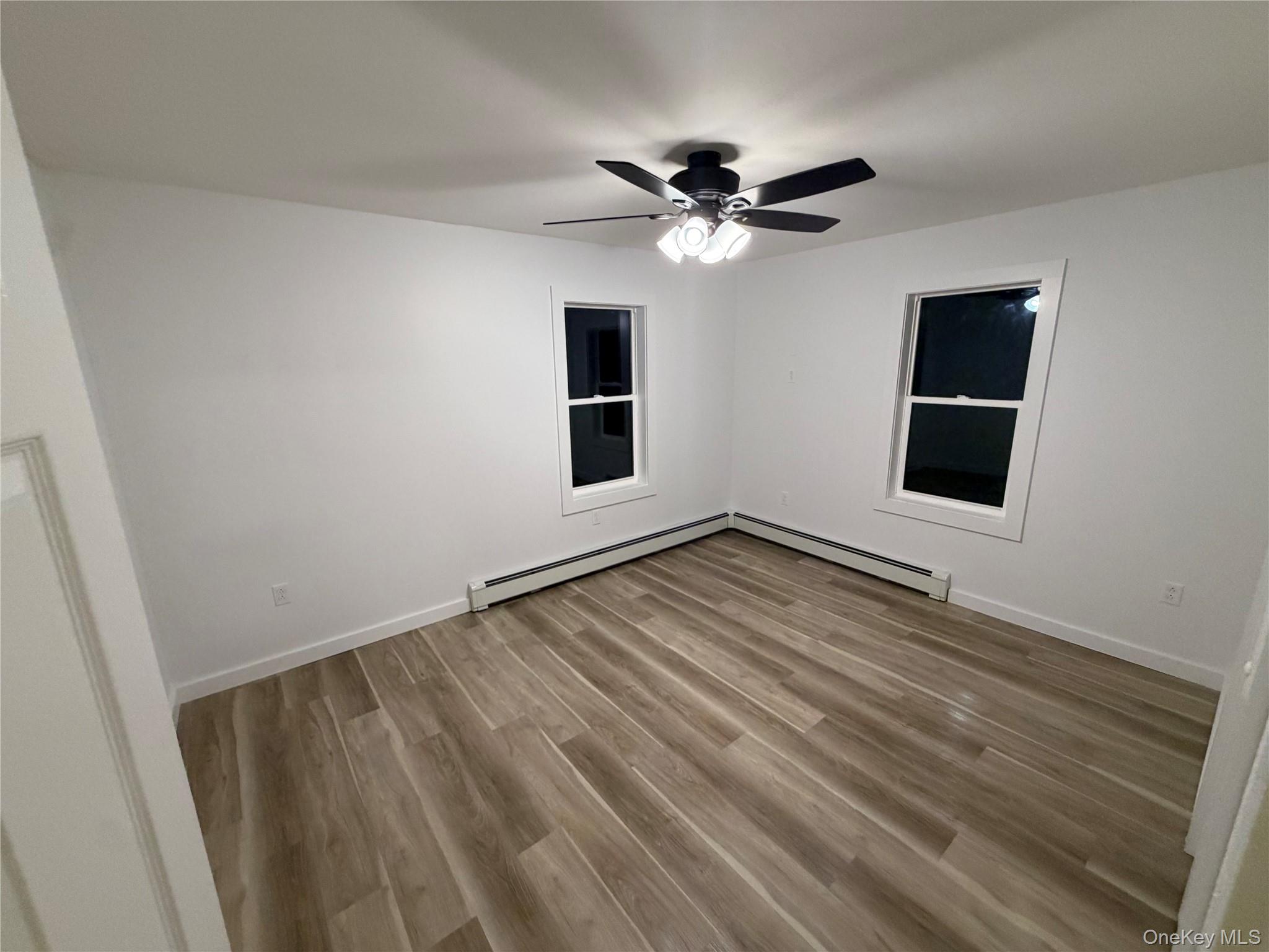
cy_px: 476
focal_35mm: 14
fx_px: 513
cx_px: 634
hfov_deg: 102.1
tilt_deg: -12.7
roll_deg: +1.8
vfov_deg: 85.7
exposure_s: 1/60
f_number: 2.2
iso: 250
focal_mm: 2.22
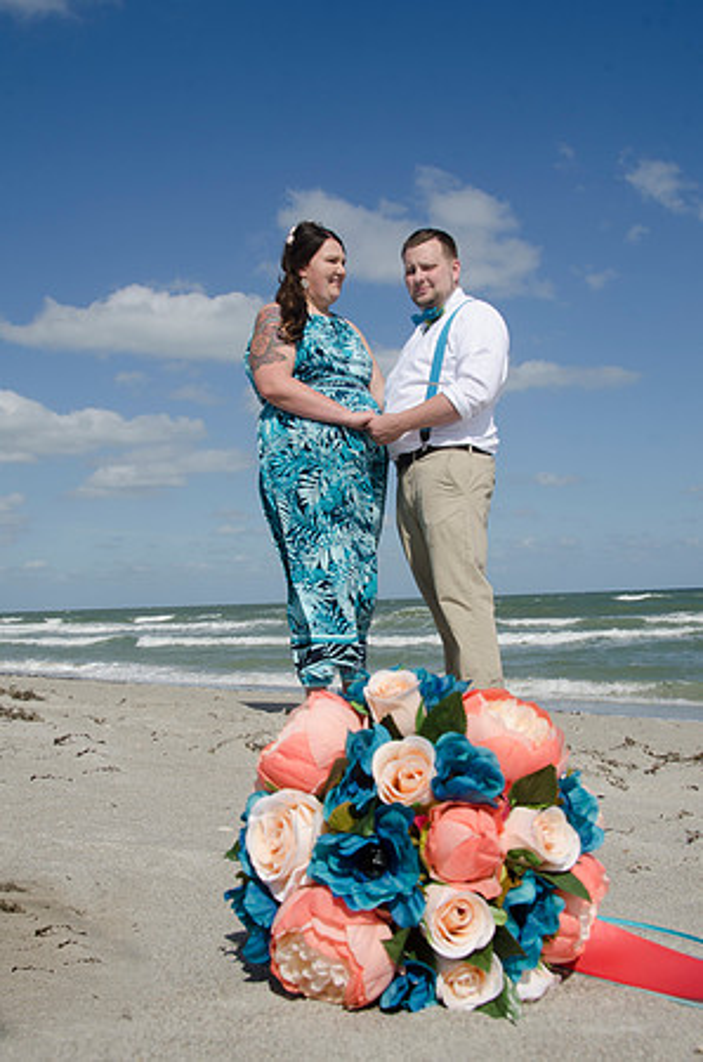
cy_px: 531
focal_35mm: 36
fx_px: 1059
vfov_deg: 53.2
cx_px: 352
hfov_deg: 36.7
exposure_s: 1/250
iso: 100
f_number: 13
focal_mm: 24
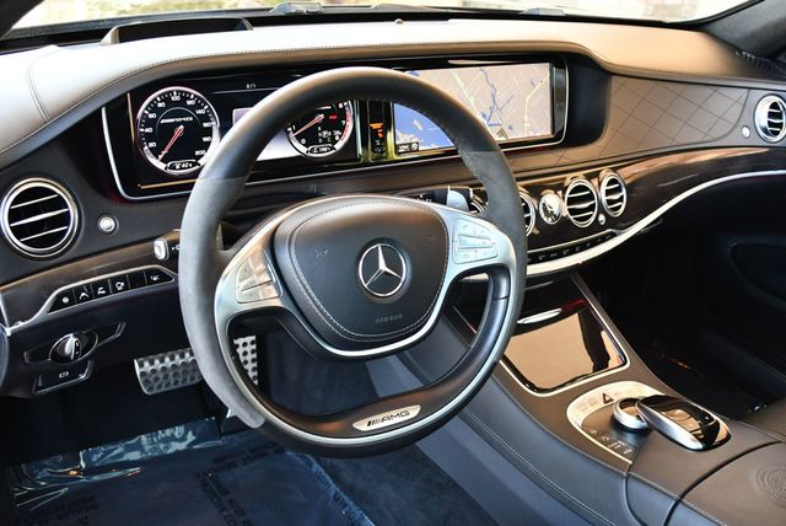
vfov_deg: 33.5
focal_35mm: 40
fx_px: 874
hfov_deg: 48.4
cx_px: 393
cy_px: 263
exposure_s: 1/125
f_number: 3.8
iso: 900
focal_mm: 20
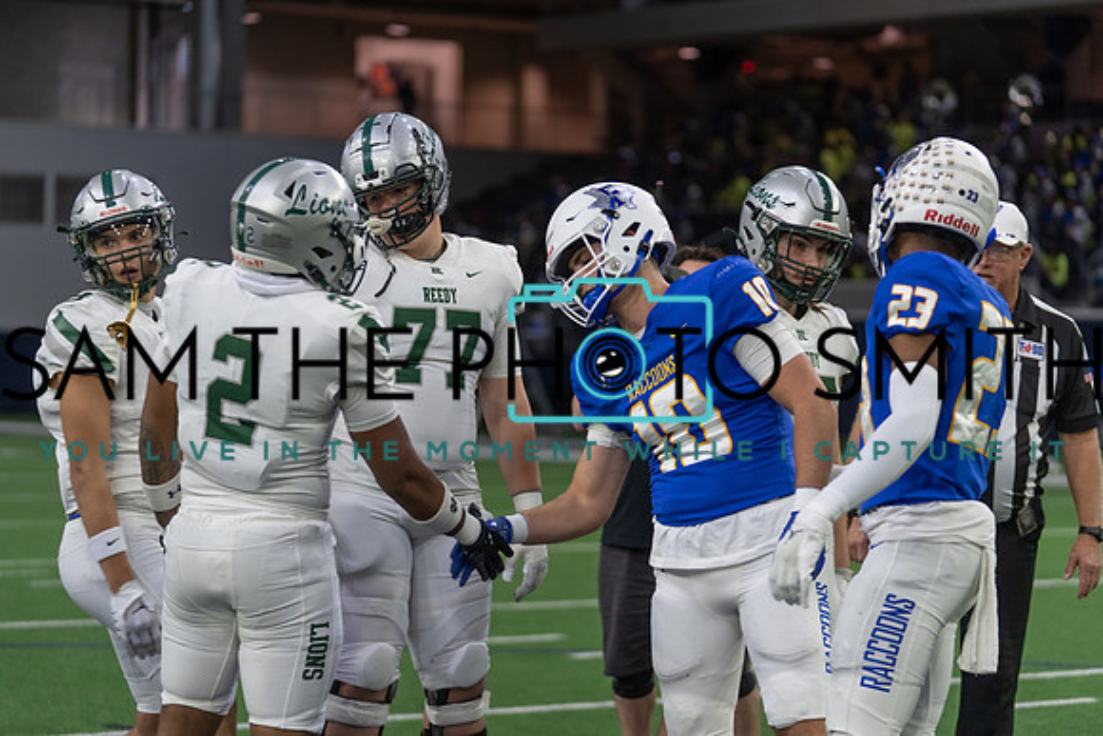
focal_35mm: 107
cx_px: 552
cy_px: 368
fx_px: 3279
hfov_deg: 19.1
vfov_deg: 12.8
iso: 500
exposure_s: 1/320
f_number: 2.8
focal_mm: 107
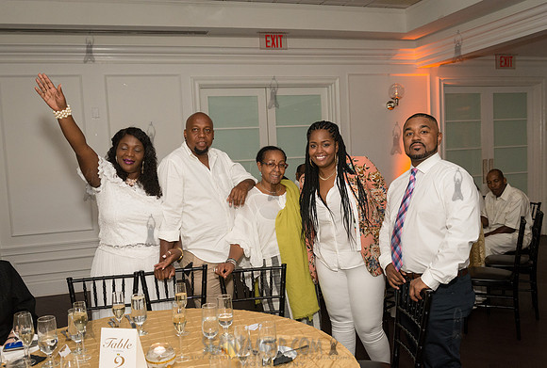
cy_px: 196
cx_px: 253
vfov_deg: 40.0
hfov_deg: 56.7
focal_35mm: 33
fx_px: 506
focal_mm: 31
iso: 2500
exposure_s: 1/400
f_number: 4.5
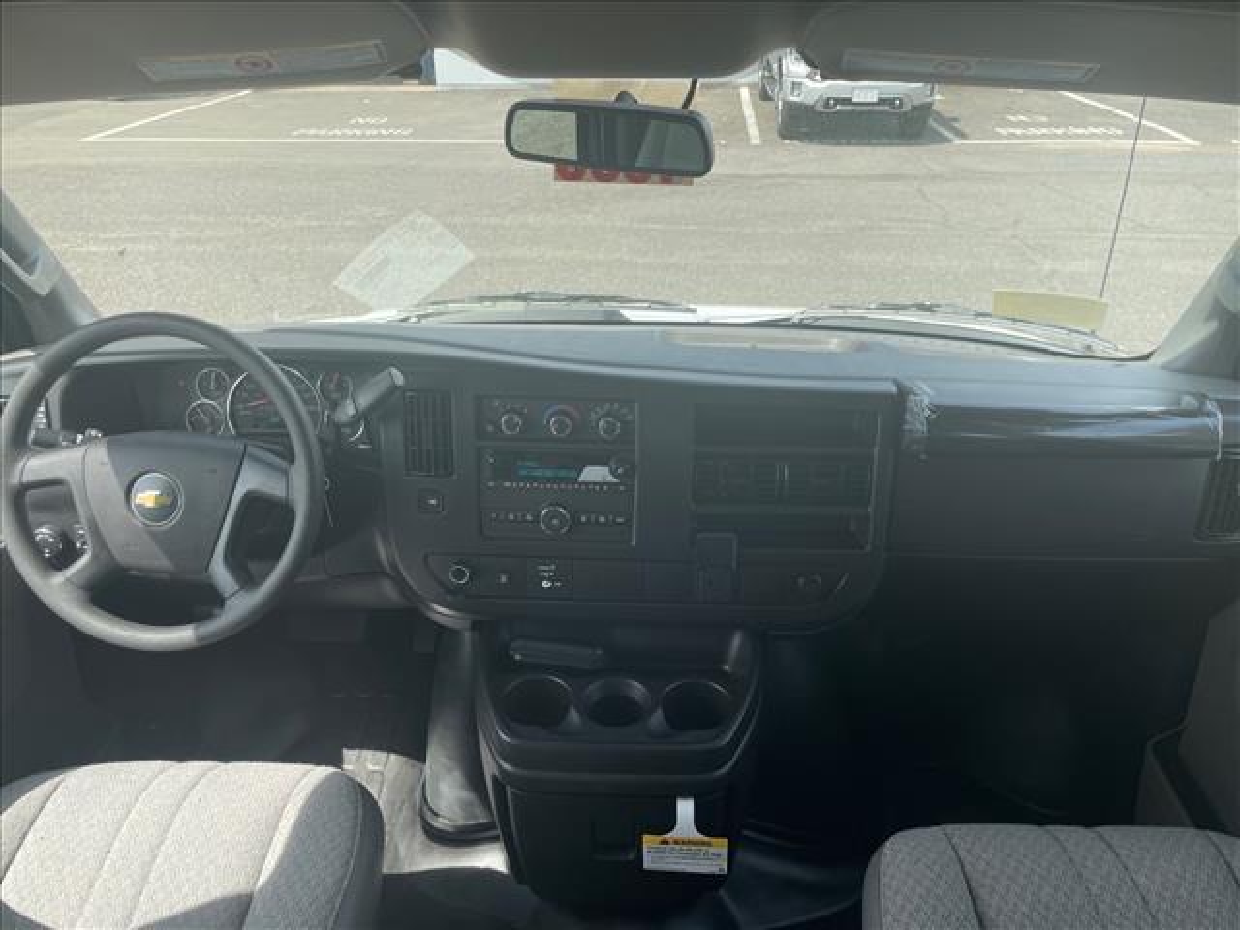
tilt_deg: -29.3
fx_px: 931
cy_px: 465
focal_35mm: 26
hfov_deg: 67.3
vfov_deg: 53.1
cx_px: 620
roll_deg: +0.7
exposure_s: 1/287
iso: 32
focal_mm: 4.2
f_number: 1.6
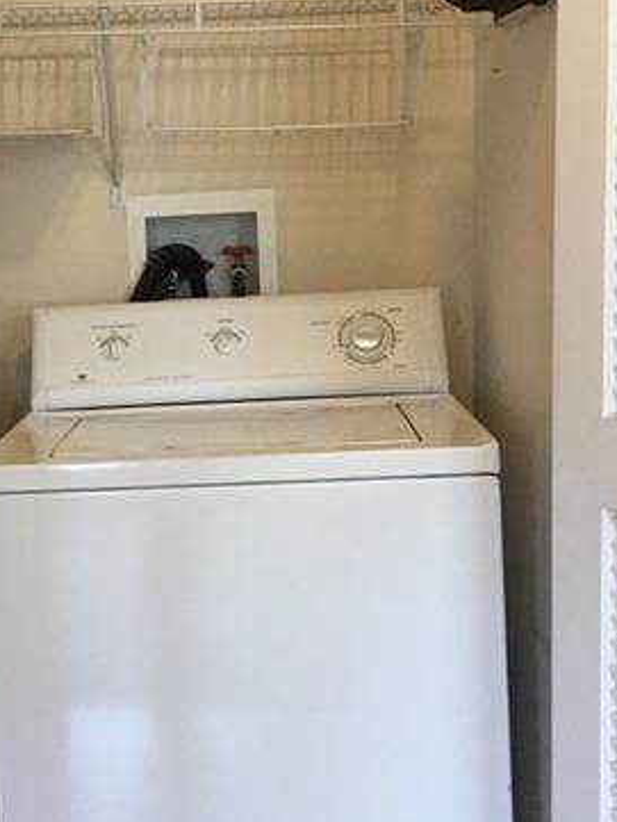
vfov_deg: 29.4
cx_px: 89
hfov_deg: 21.9
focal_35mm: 66
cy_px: 376
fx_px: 1568
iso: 100
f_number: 2.4
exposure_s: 1/30
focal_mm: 3.3
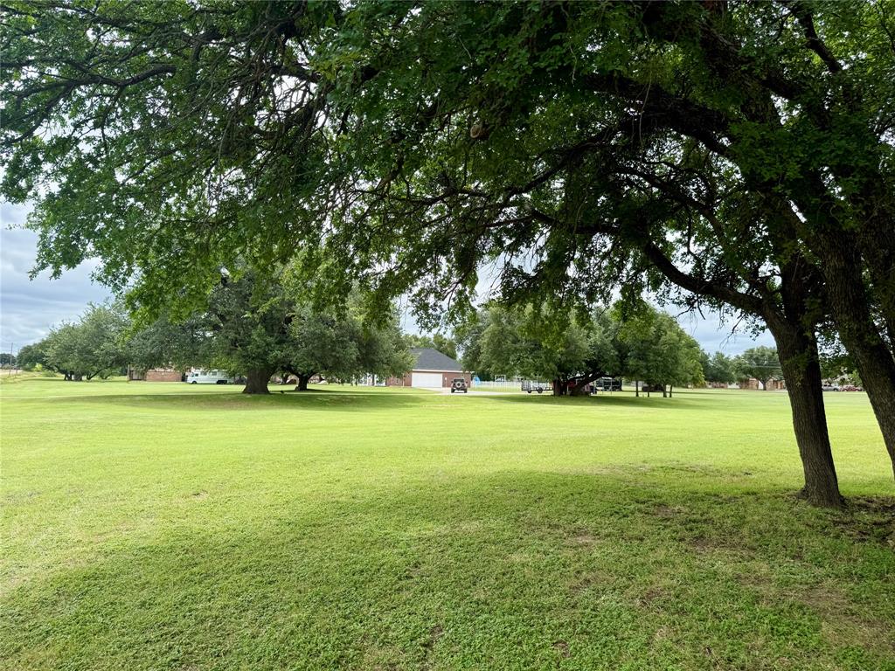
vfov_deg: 56.8
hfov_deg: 71.6
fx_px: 621
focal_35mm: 24
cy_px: 336
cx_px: 448
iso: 80
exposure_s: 1/2053
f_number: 1.78
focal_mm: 6.76
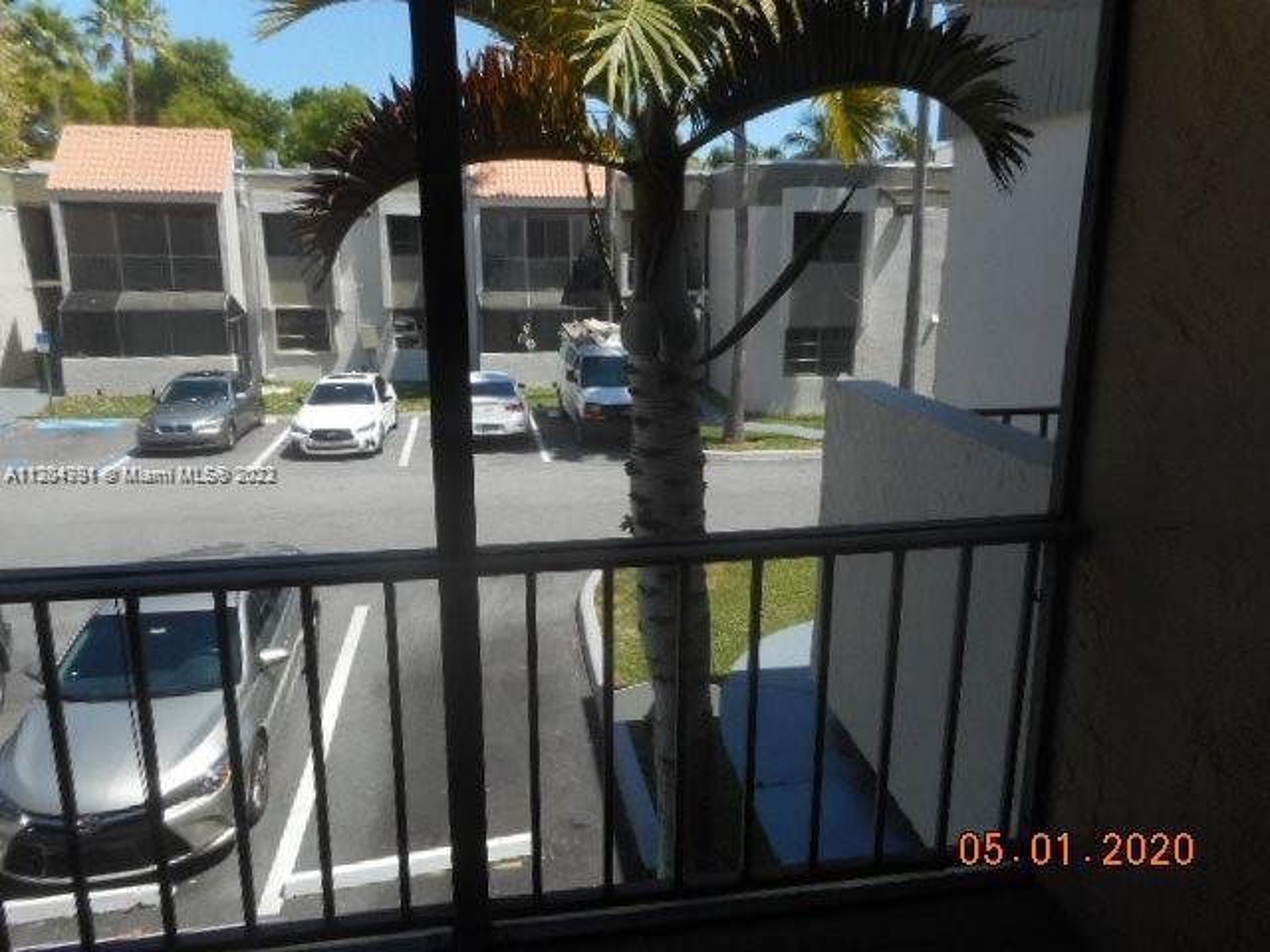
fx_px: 917
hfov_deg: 69.4
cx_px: 635
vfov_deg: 54.9
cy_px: 476
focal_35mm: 25
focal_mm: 4.5
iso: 80
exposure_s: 1/400
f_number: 3.7
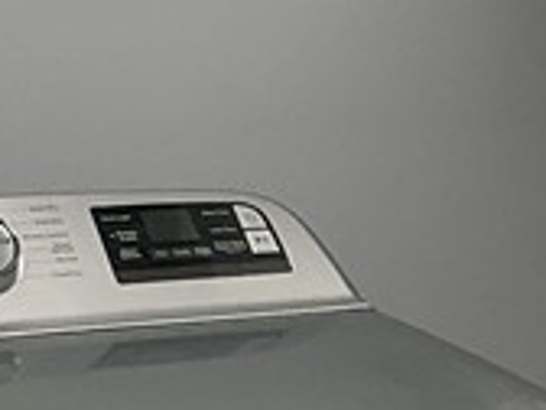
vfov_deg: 8.4
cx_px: -257
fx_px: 2792
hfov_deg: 10.8
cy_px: 156
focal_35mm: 177
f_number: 1.8
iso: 50
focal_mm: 3
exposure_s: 1/60
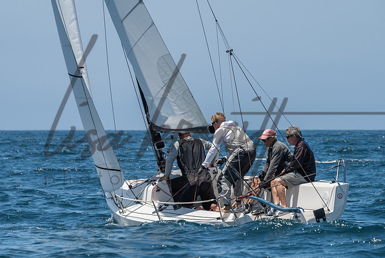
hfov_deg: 8.7
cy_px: 166
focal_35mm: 235
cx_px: 179
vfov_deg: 5.9
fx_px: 2520
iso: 400
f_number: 6.3
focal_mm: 150
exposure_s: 1/1000
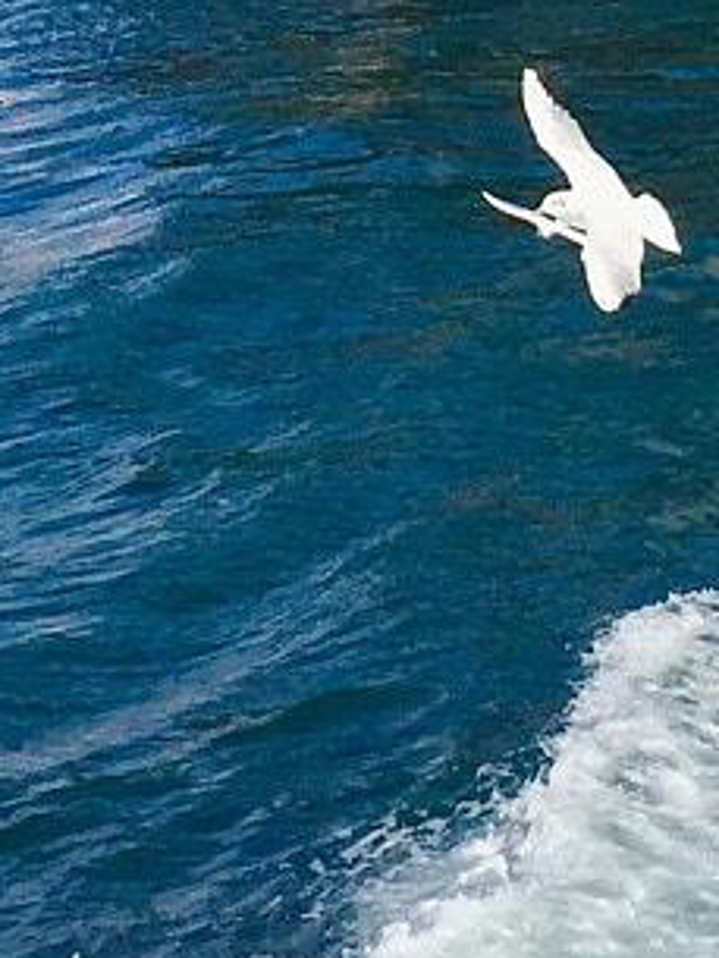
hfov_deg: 9.8
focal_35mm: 152
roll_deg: +7.0
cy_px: -455
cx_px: 392
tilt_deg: +1.2
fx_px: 4207
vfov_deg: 12.4
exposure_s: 1/2639
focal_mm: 4.15
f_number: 2.2
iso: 32
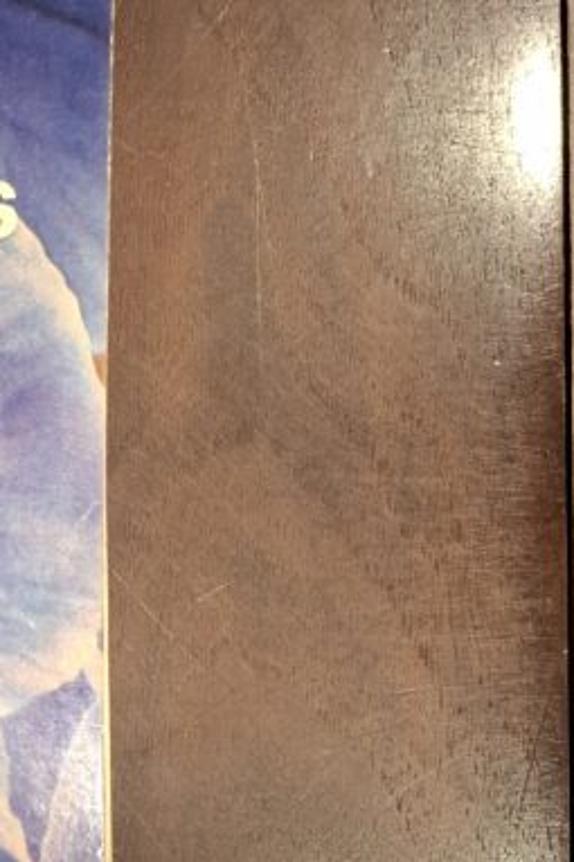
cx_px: -288
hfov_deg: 18.7
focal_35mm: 64
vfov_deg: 31.2
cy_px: 576
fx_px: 1532
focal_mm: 5.54
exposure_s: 1/50
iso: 250
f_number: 1.8
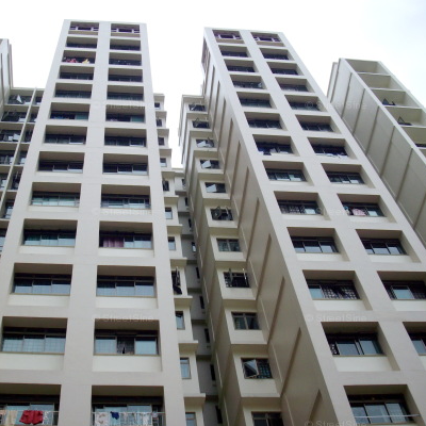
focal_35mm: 45
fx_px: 627
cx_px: 171
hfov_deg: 37.4
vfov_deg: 37.6
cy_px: 213
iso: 80
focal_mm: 6.2
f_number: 5.6
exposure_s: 1/250
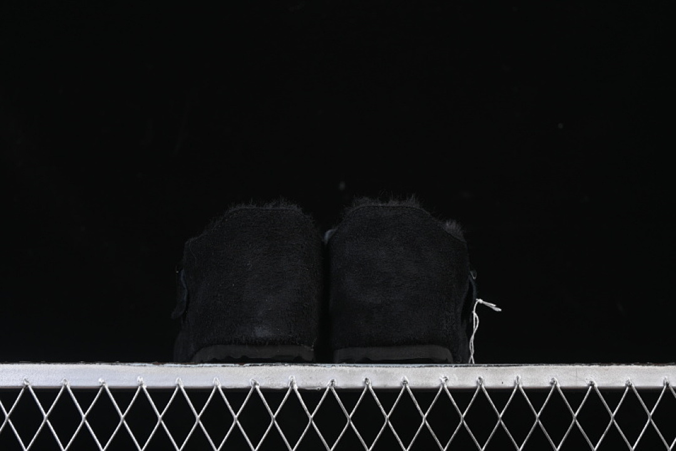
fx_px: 1408
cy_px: 226
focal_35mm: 75
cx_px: 338
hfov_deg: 27.0
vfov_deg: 18.2
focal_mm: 50
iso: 160
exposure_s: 1/50
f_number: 6.3
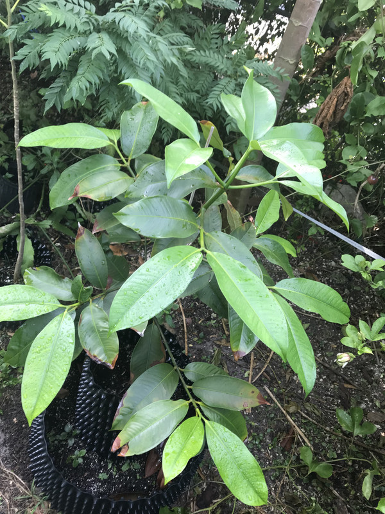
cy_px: 257
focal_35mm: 28
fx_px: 415
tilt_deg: -38.9
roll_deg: -19.6
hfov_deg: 49.7
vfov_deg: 63.4
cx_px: 192
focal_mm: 3.99
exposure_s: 1/90
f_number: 1.8
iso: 32
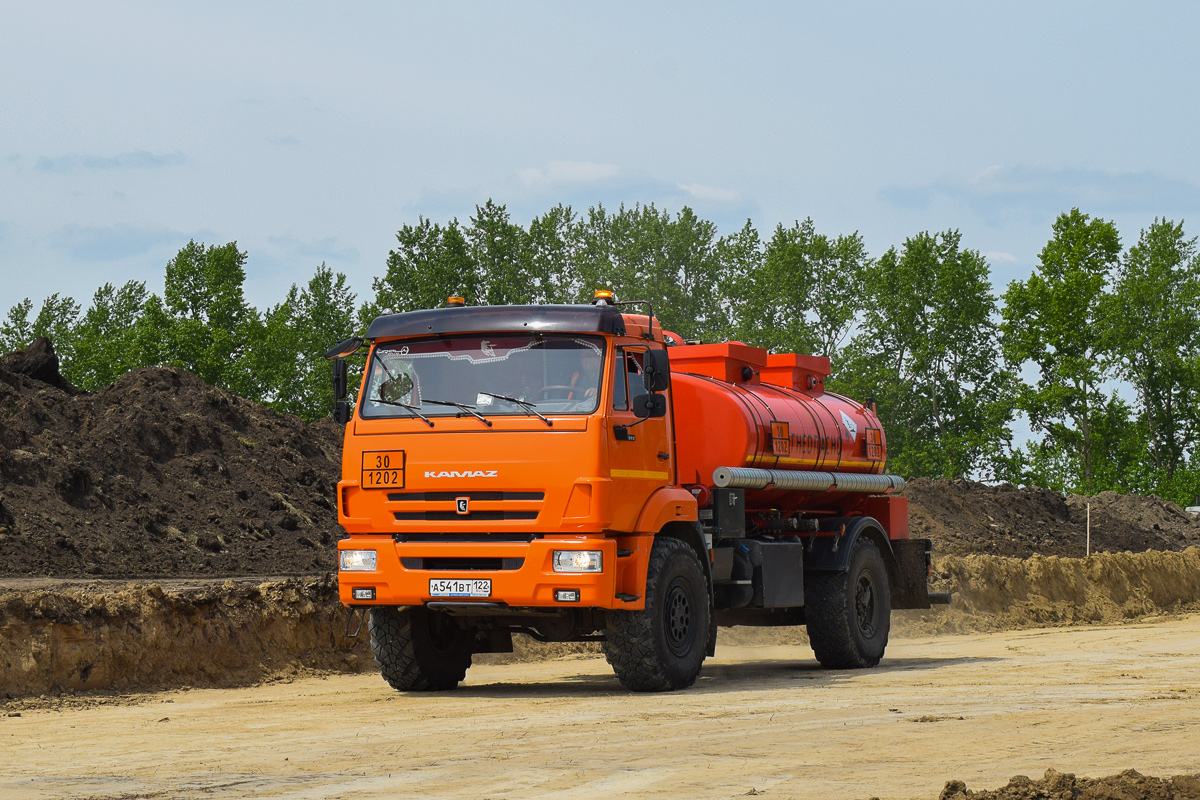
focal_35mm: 68
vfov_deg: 20.2
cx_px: 600
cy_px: 400
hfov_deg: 29.9
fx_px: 2250
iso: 200
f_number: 10
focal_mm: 45
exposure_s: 1/400
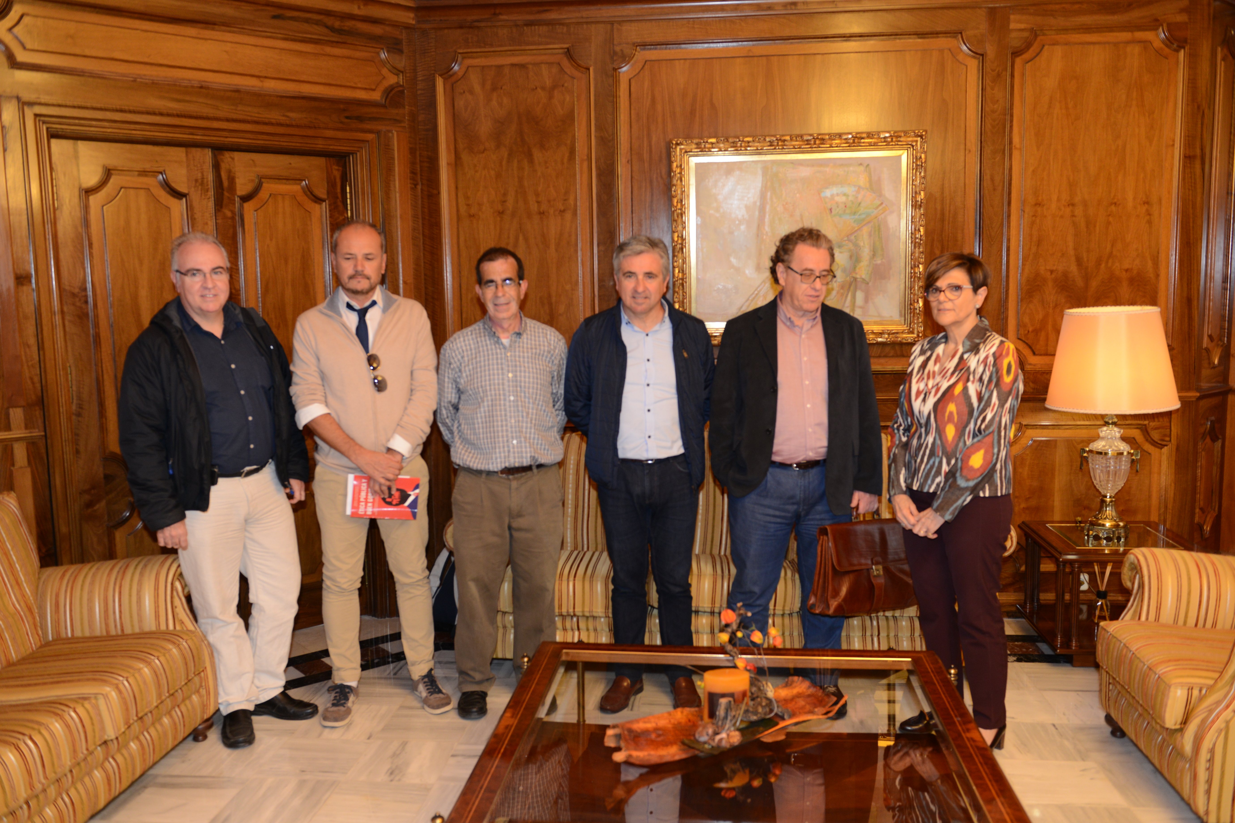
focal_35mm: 31
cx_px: 618
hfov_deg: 60.3
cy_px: 412
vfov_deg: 42.3
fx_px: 1063
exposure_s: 1/60
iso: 800
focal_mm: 31
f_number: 3.5
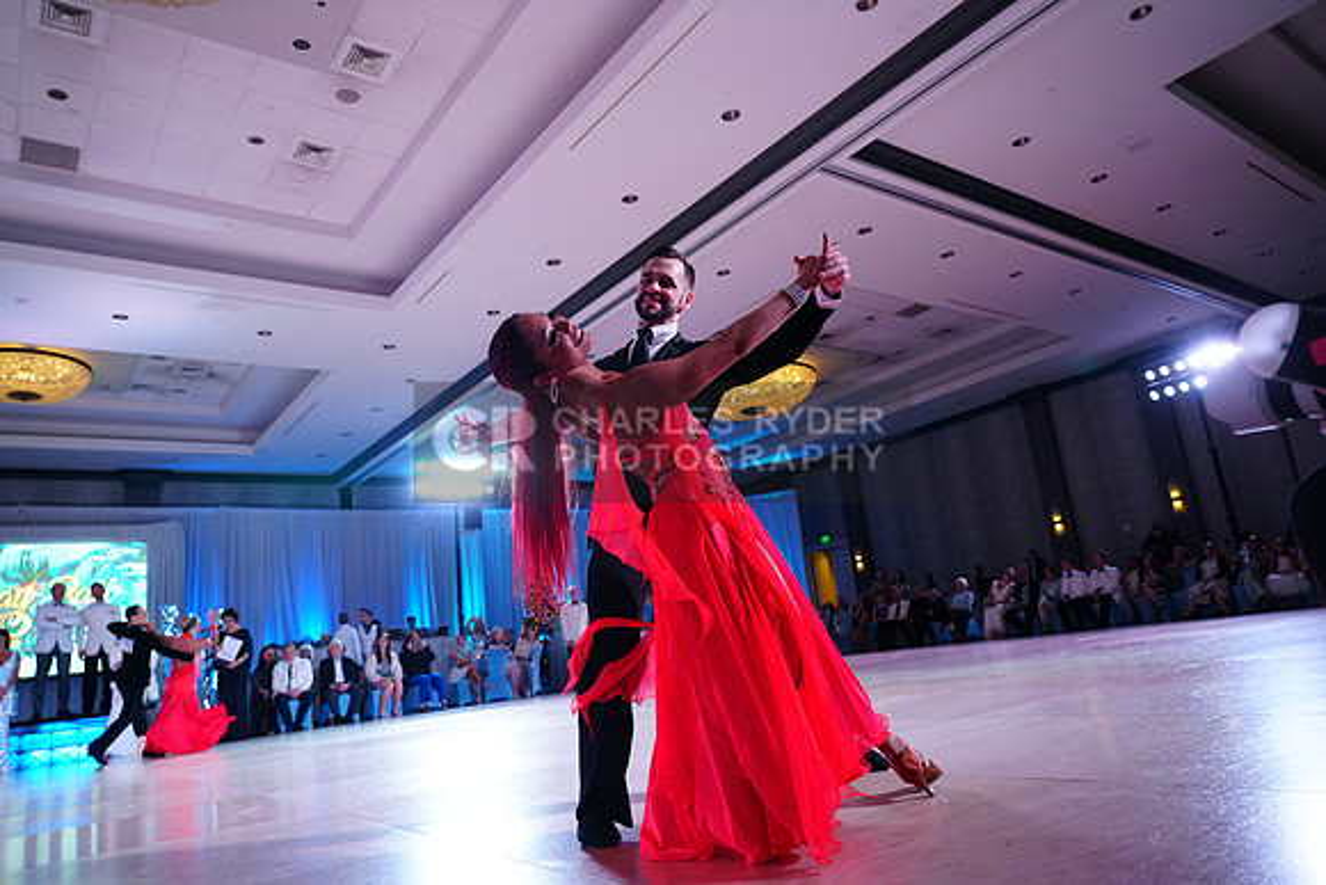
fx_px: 884
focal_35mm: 24
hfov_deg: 73.7
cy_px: 442
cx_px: 663
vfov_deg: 53.2
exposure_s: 1/400
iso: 2500
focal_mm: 24
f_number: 4
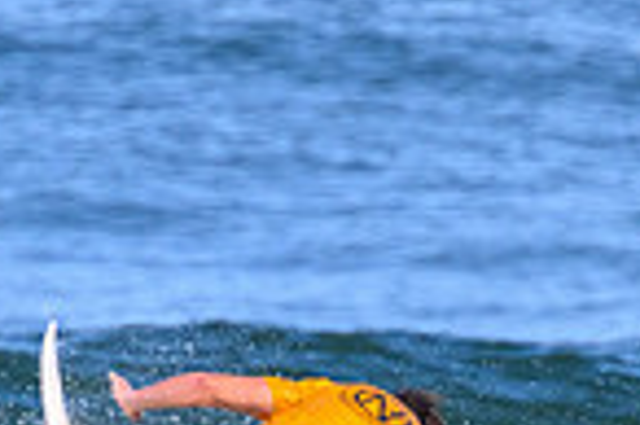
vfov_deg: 0.5
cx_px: 294
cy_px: 786
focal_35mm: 3028
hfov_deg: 0.7
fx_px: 53770
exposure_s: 1/2000
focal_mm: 760
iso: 2500
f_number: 11
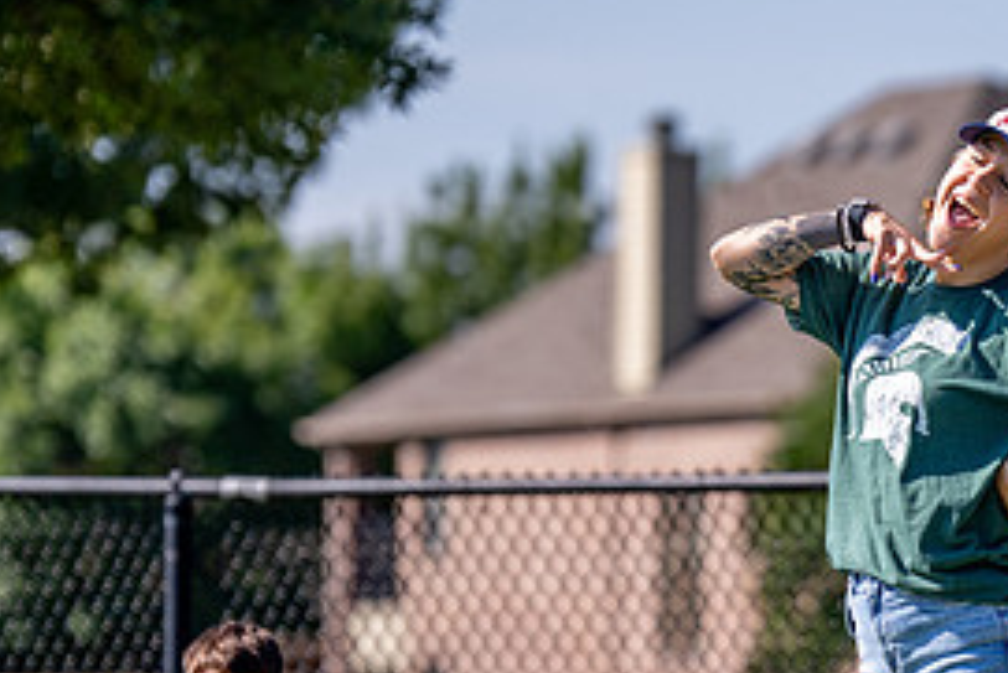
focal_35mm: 416
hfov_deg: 4.9
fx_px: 11654
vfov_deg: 3.3
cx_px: 1028
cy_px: 447
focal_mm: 144
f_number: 2.8
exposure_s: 1/3200
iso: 250
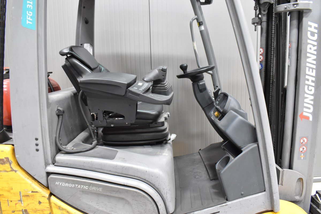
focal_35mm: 27
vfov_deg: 47.9
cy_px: 107
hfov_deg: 67.4
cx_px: 160
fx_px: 241
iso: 1600
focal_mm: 18
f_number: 5
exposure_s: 1/15
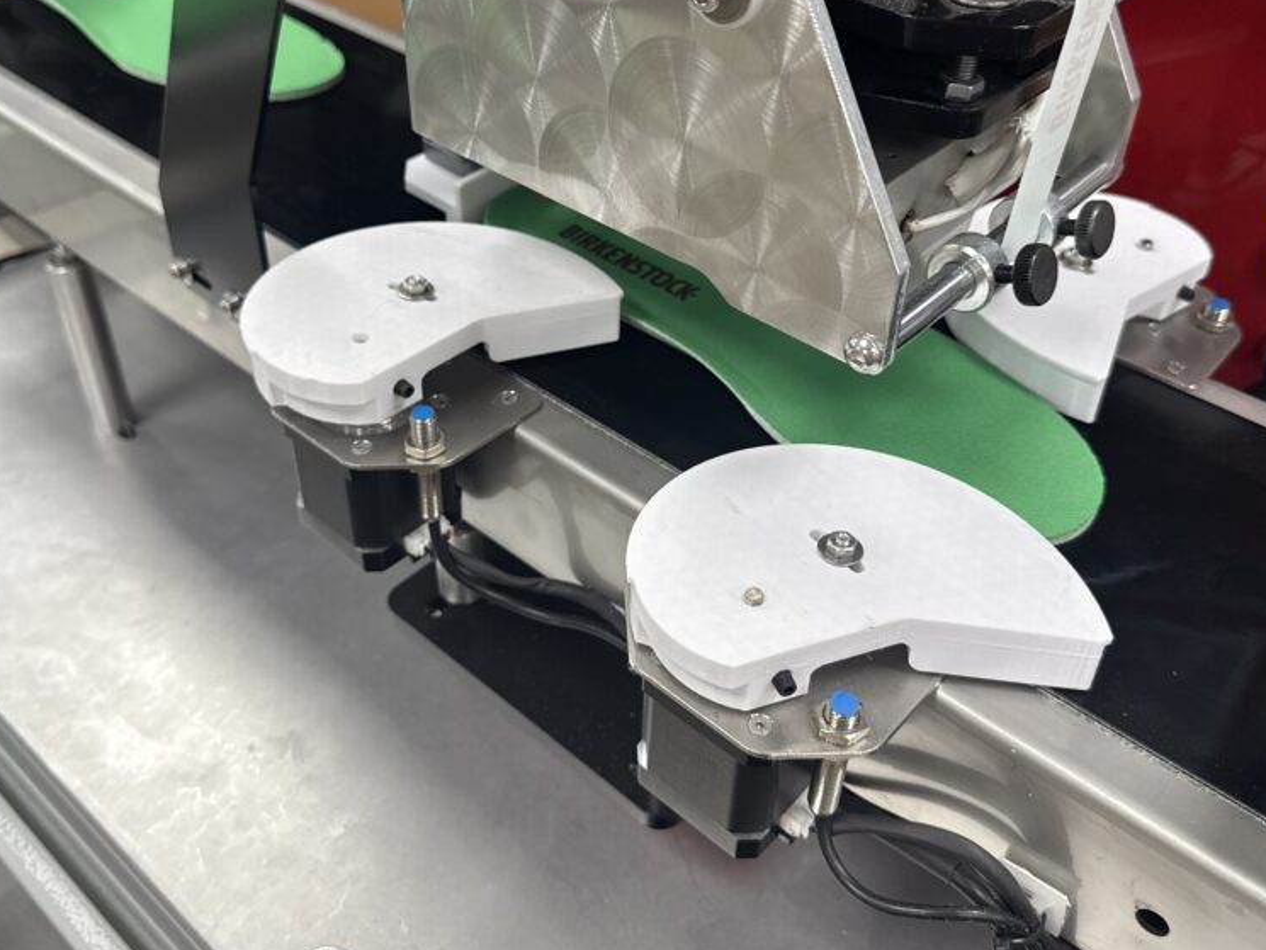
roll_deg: -2.2
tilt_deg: -37.4
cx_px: 630
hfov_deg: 55.3
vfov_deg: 42.8
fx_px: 1207
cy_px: 386
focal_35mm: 33
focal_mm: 6.76
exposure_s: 1/100
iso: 200
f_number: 1.78
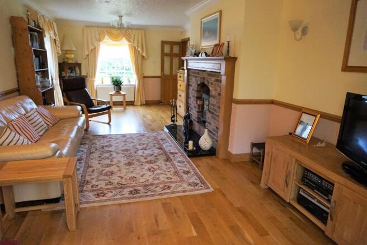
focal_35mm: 24
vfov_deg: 53.1
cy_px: 122
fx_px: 245
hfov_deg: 73.8
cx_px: 184
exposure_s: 1/160
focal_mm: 16
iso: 2500
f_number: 3.5
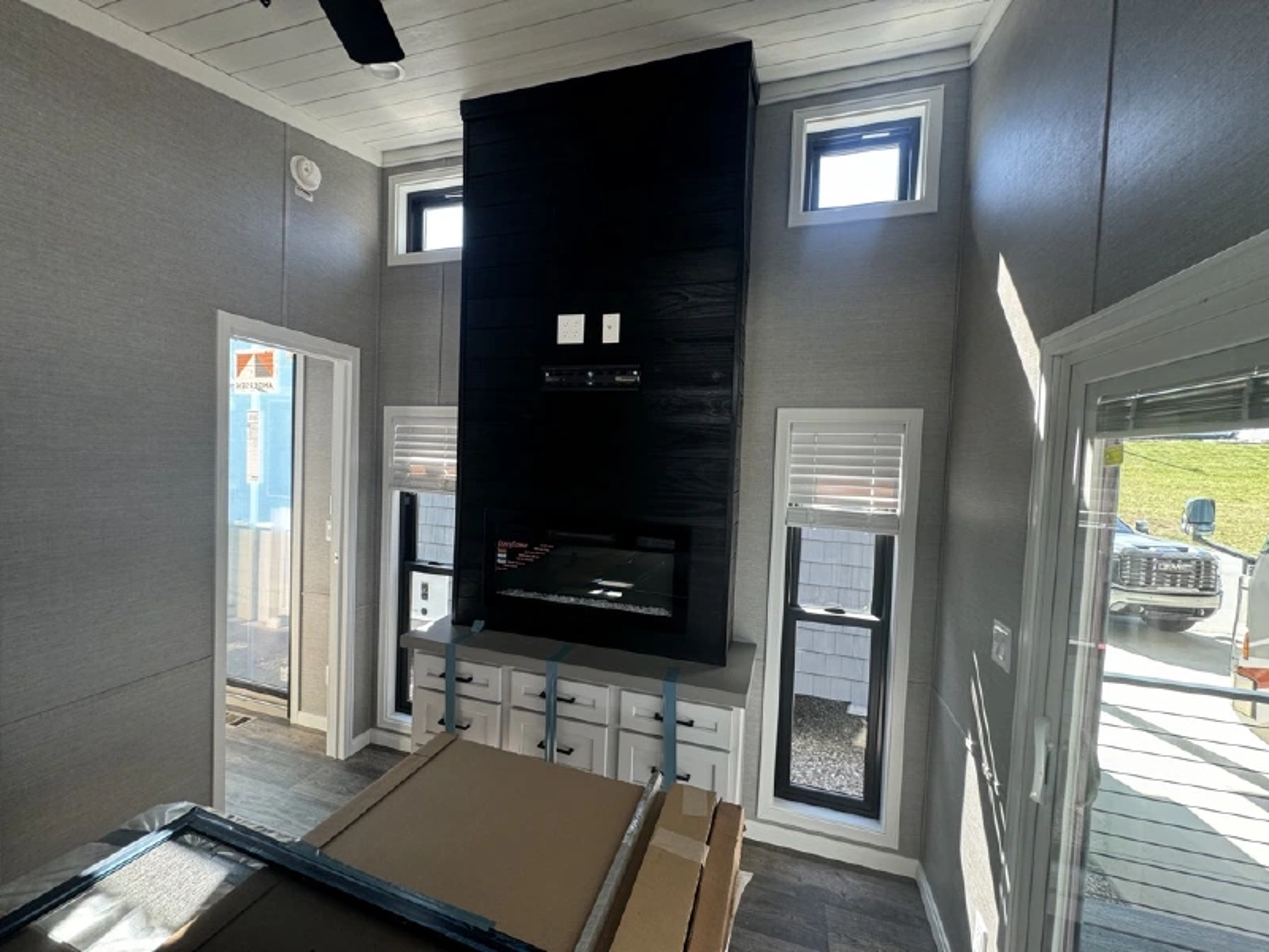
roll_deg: -3.2
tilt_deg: -2.2
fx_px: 513
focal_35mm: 14
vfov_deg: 85.7
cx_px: 634
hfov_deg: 102.1
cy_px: 476
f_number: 2.2
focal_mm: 2.22
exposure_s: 1/99
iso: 125
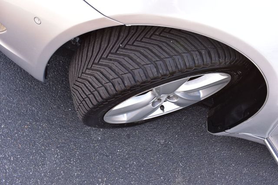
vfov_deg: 43.6
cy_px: 92
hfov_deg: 62.0
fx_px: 232
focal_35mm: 30
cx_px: 139
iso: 400
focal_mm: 20
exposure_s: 1/80
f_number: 8
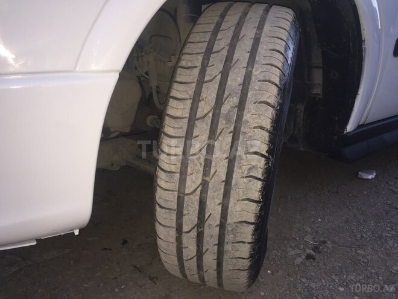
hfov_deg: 61.7
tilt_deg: -13.7
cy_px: 150
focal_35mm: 29
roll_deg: -0.8
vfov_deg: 48.2
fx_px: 333
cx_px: 199
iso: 40
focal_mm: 4.15
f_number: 2.2
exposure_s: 1/33
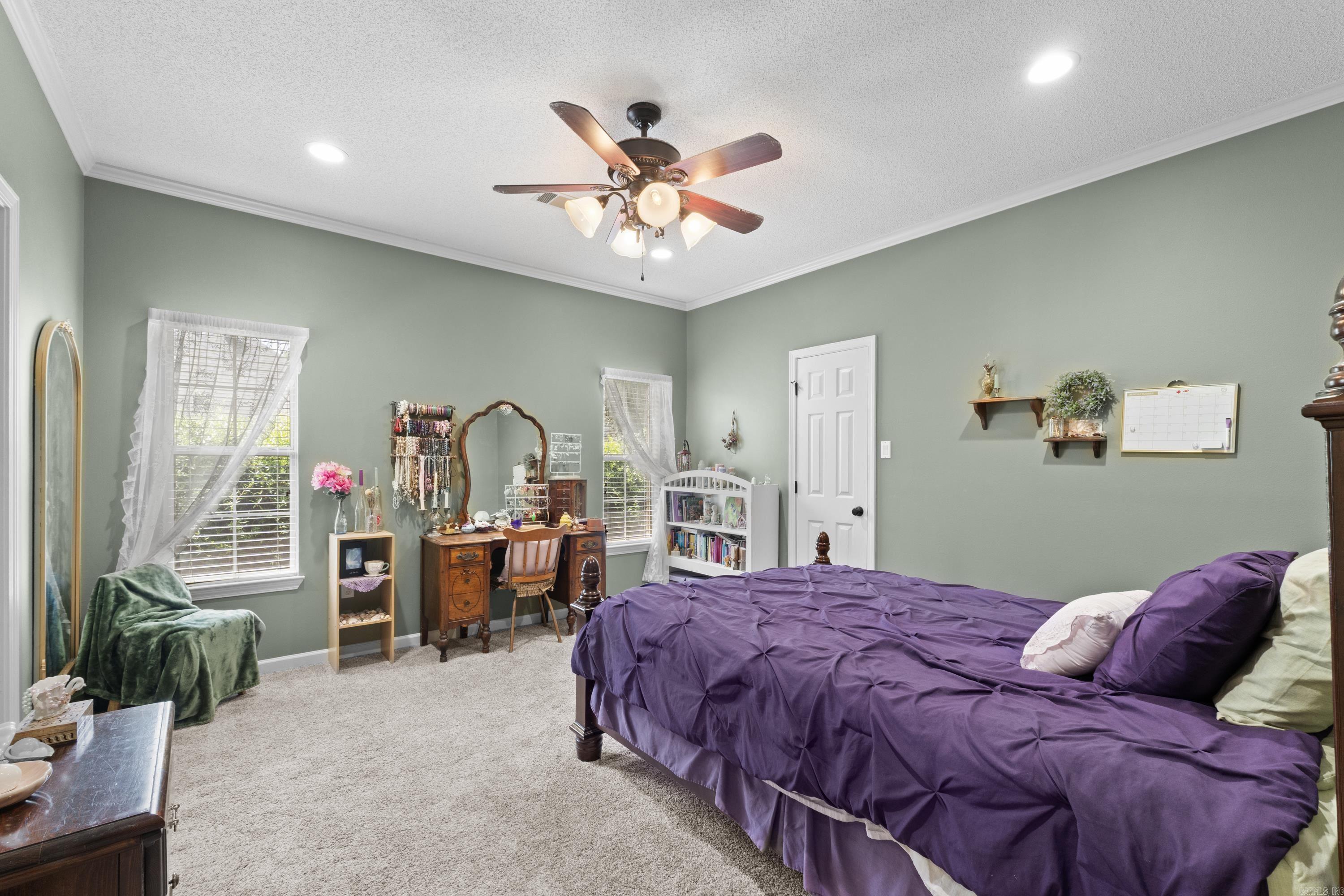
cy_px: 448
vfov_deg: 77.3
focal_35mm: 15
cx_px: 672
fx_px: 560
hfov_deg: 100.4
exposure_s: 1/1.67
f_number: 8
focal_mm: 10
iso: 320
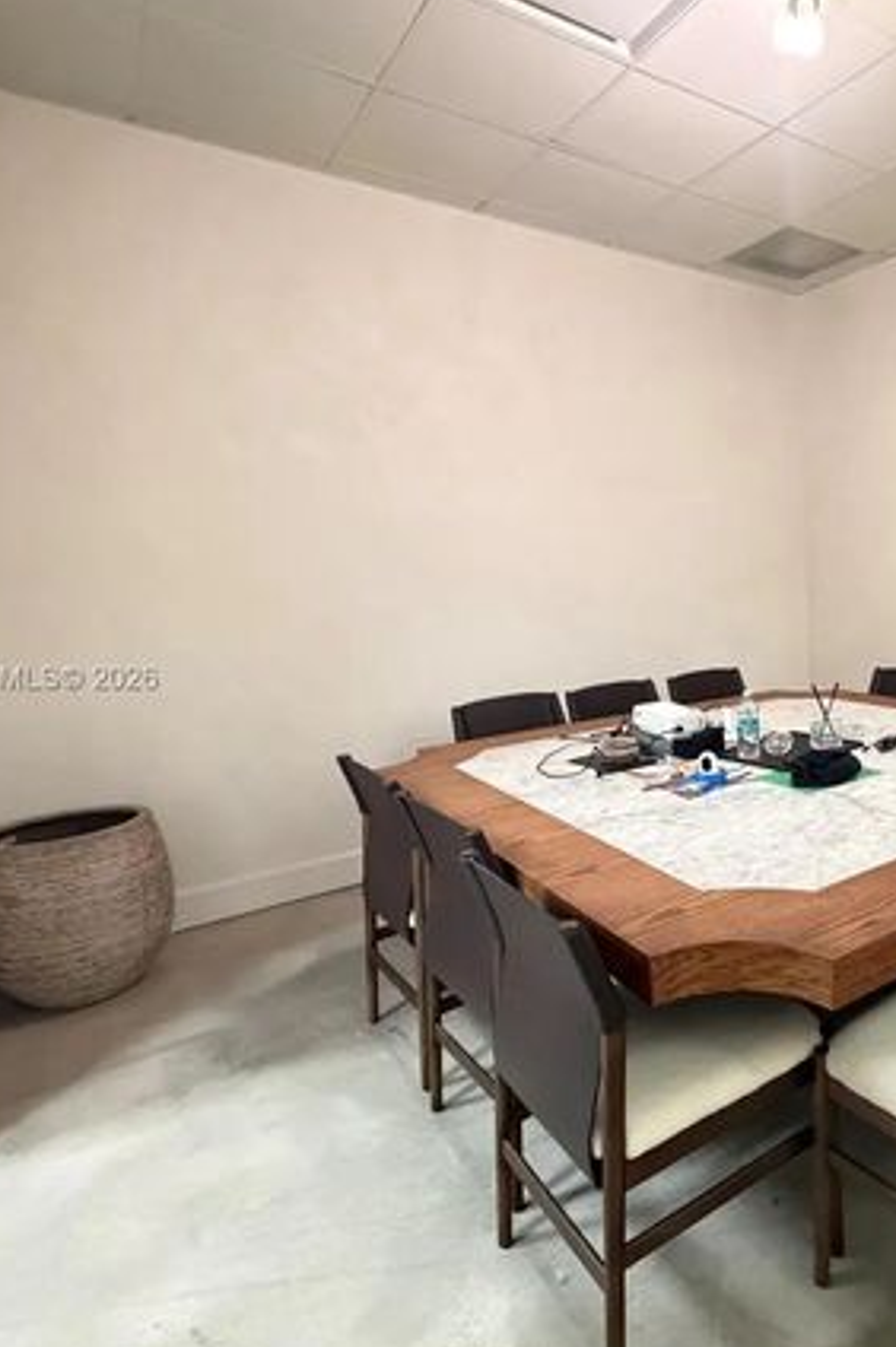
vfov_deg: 78.6
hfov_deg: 51.6
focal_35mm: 22
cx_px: 778
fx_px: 823
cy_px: 680
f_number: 2.2
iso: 1000
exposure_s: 1/60
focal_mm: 2.22
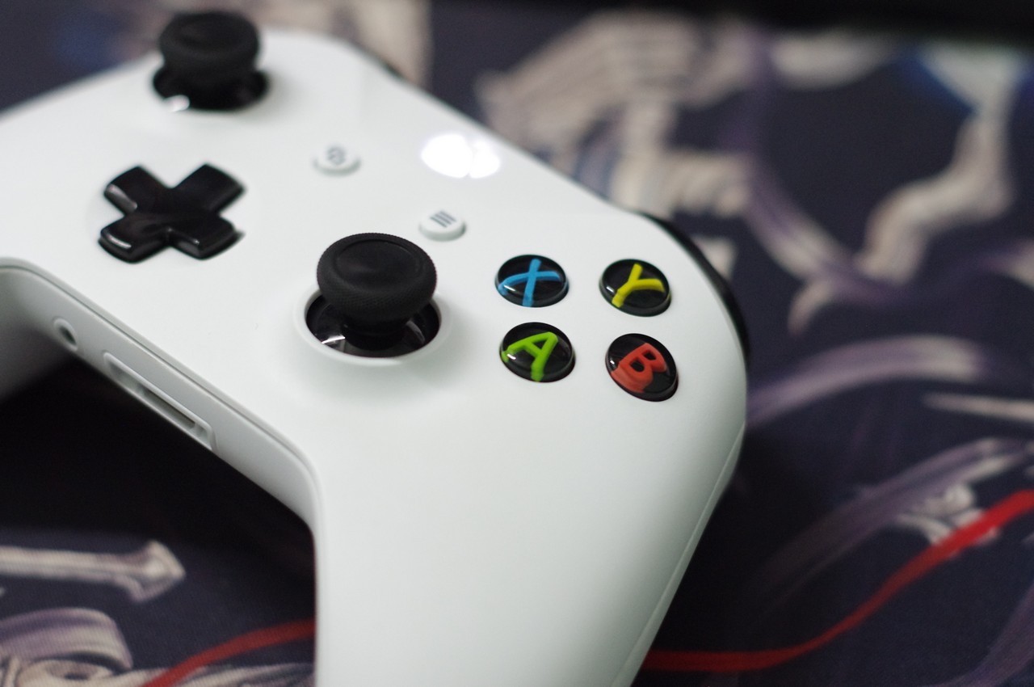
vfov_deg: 18.1
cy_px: 344
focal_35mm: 75
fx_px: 2151
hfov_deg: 27.0
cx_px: 517
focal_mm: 50
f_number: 2.8
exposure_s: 1/50
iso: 1600
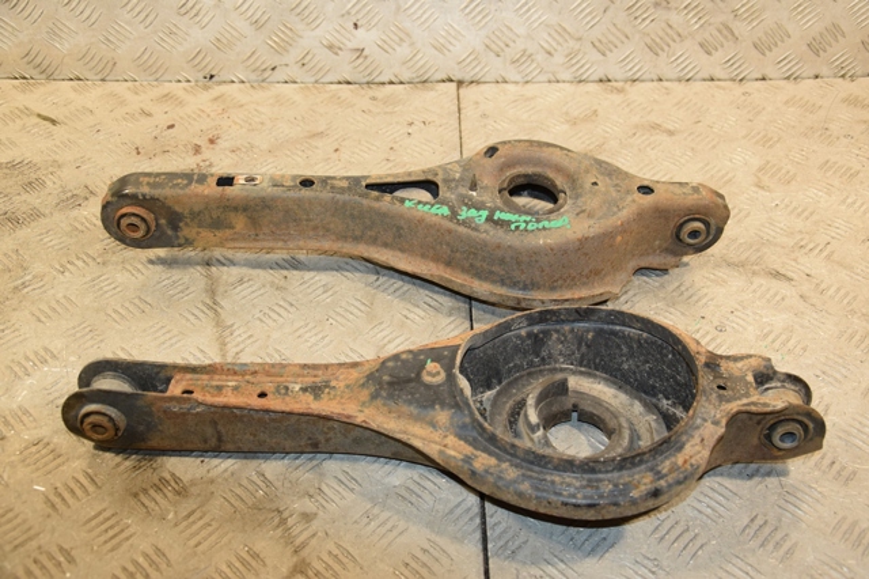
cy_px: 290
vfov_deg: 34.2
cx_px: 434
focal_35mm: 39
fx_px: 941
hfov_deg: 49.6
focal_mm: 26
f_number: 5
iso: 800
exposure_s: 1/160
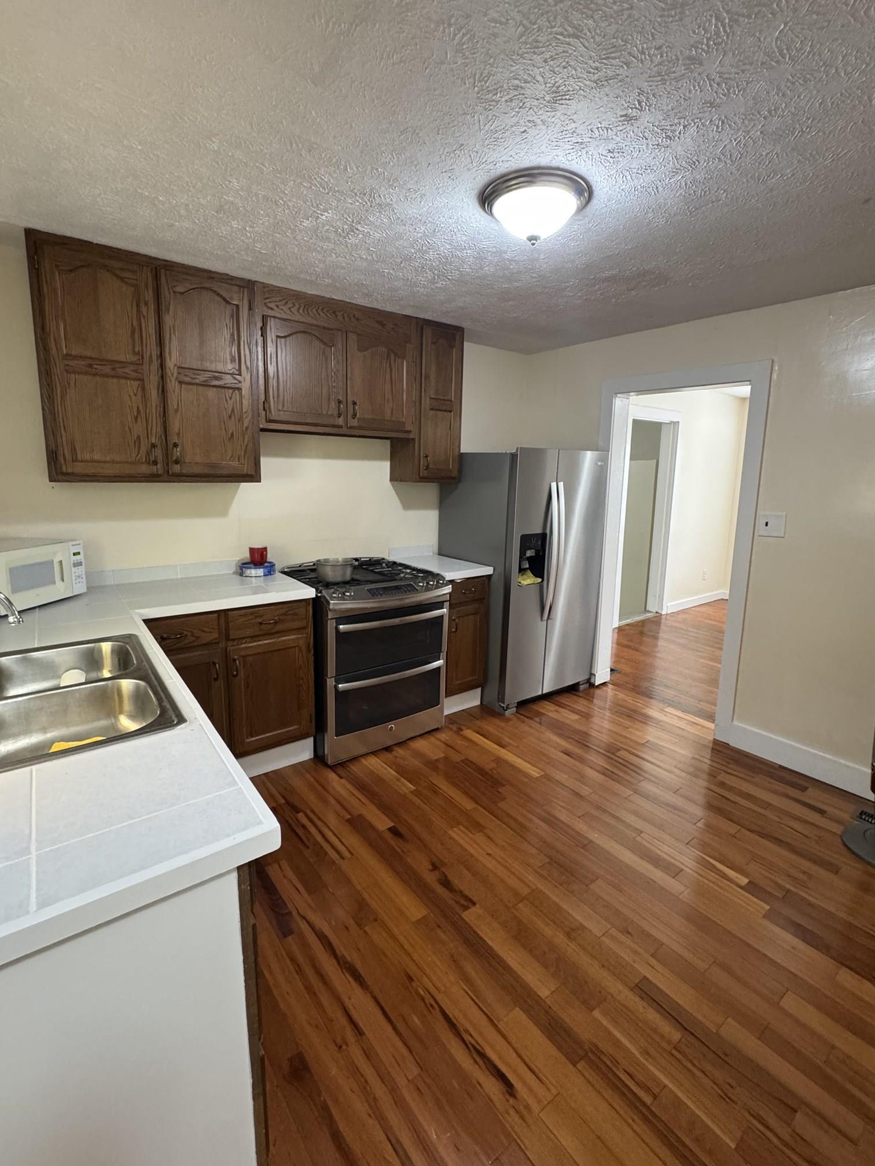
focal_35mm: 16
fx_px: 539
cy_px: 564
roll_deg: -0.4
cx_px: 440
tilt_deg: -8.9
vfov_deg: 94.5
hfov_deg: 78.1
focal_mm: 2.22
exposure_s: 1/60
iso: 400
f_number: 2.2
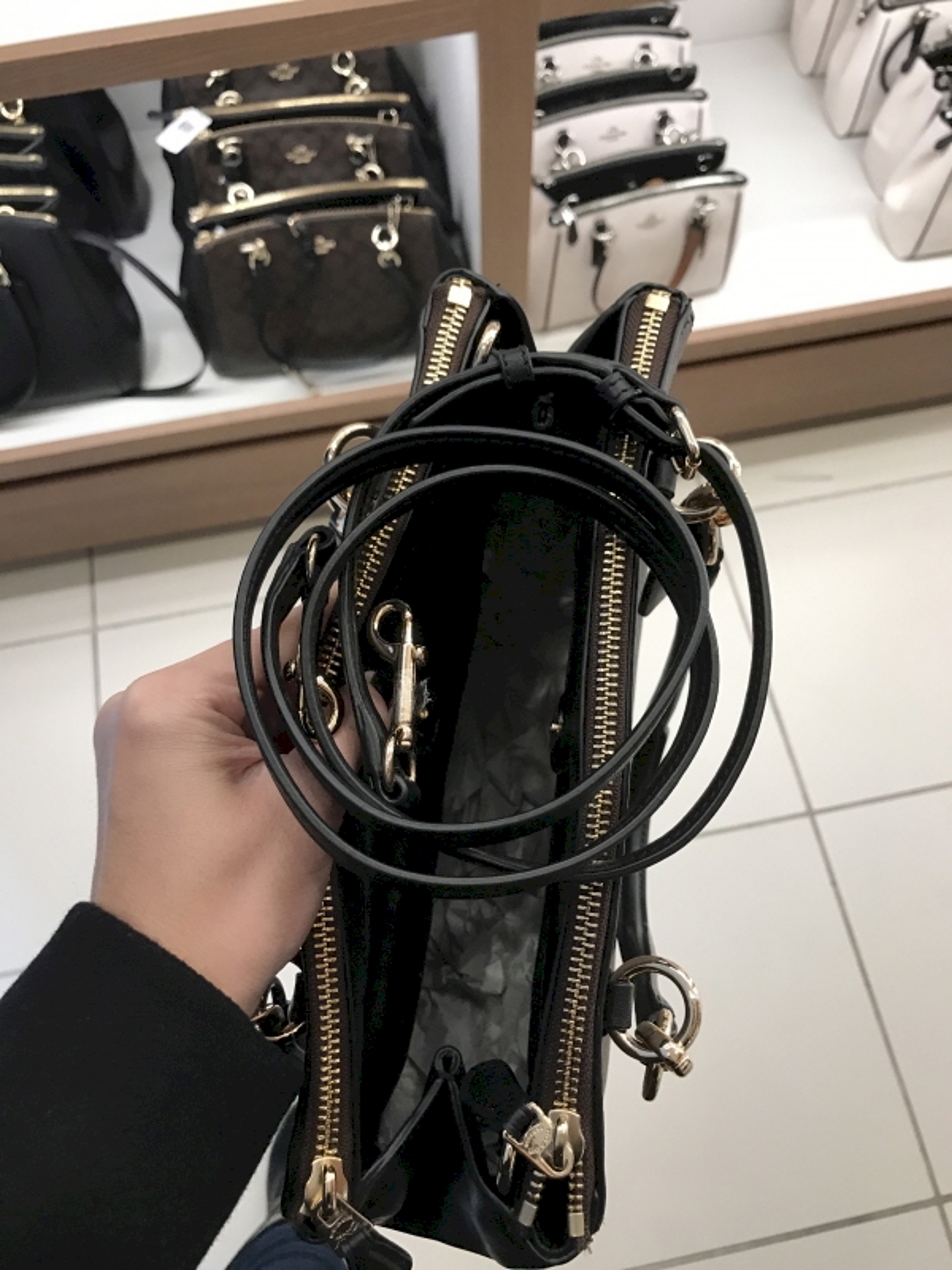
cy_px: 635
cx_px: 476
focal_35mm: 28
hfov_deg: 49.7
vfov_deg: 63.4
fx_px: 1027
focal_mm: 3.99
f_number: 1.8
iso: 40
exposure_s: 1/30
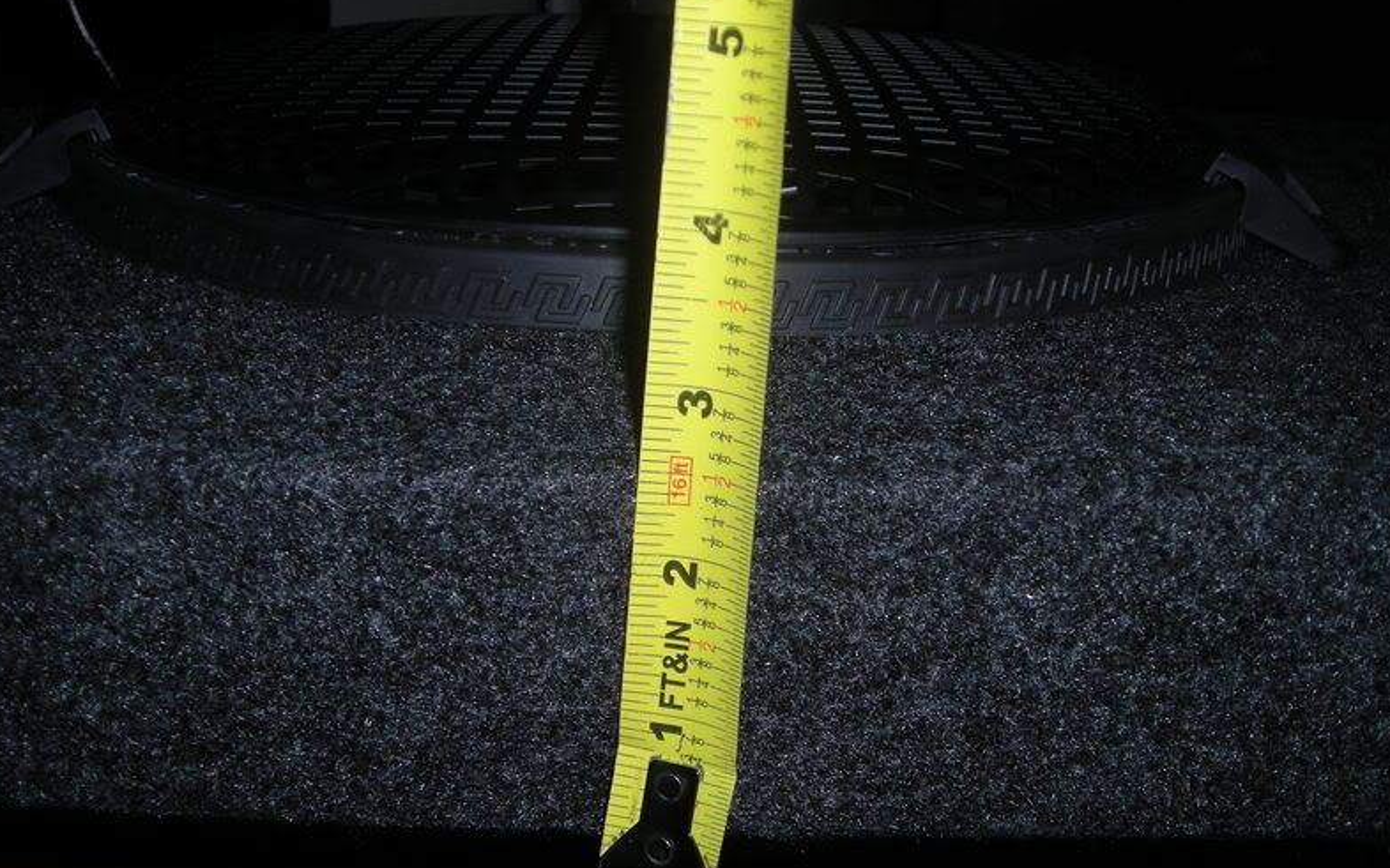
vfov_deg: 31.2
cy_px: 392
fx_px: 1553
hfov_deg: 48.2
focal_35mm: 41
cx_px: 695
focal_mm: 6.3
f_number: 6.4
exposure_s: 1/60
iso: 50
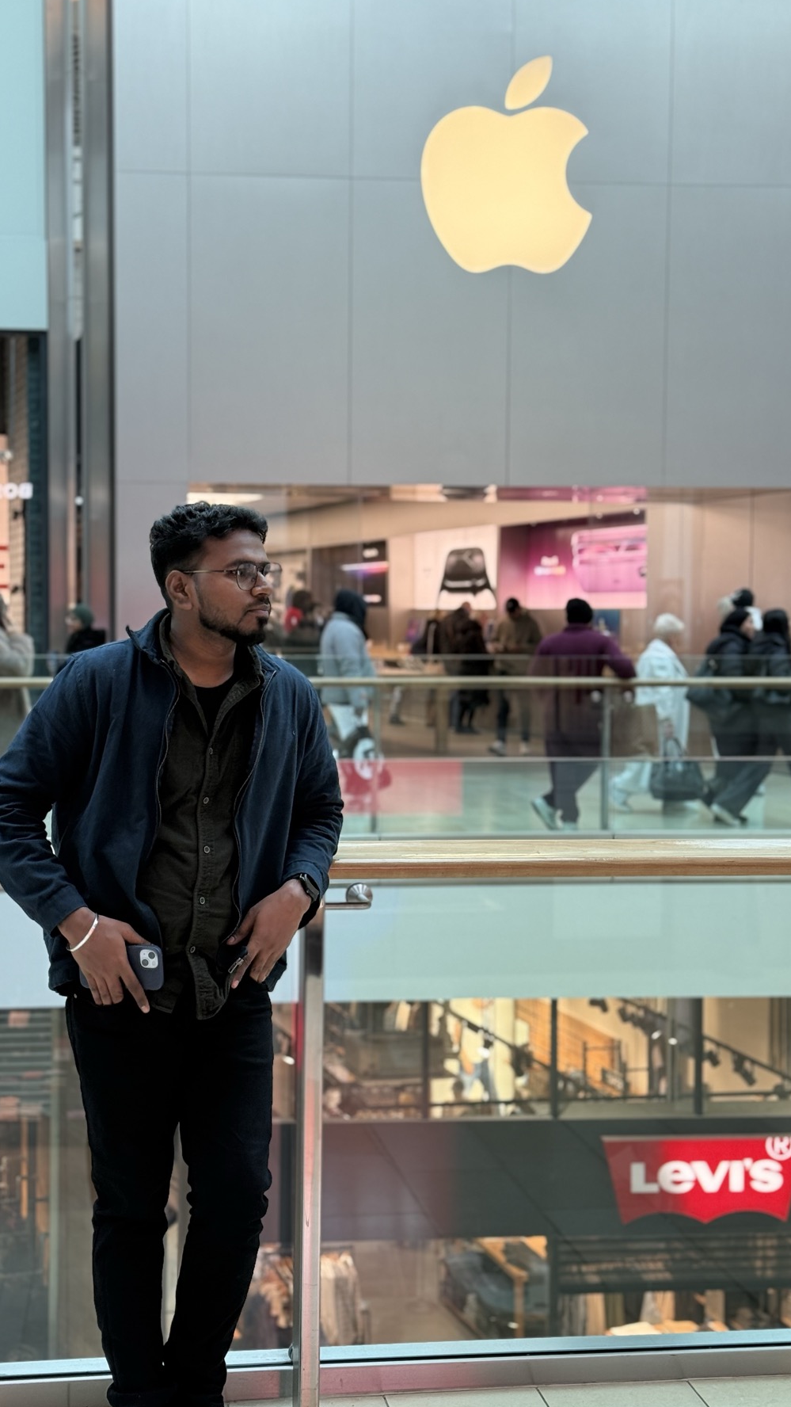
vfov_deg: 39.2
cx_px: 319
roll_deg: -0.3
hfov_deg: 22.6
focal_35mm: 53
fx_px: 1976
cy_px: 703
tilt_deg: -2.1
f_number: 1.78
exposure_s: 1/100
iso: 125
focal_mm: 6.76
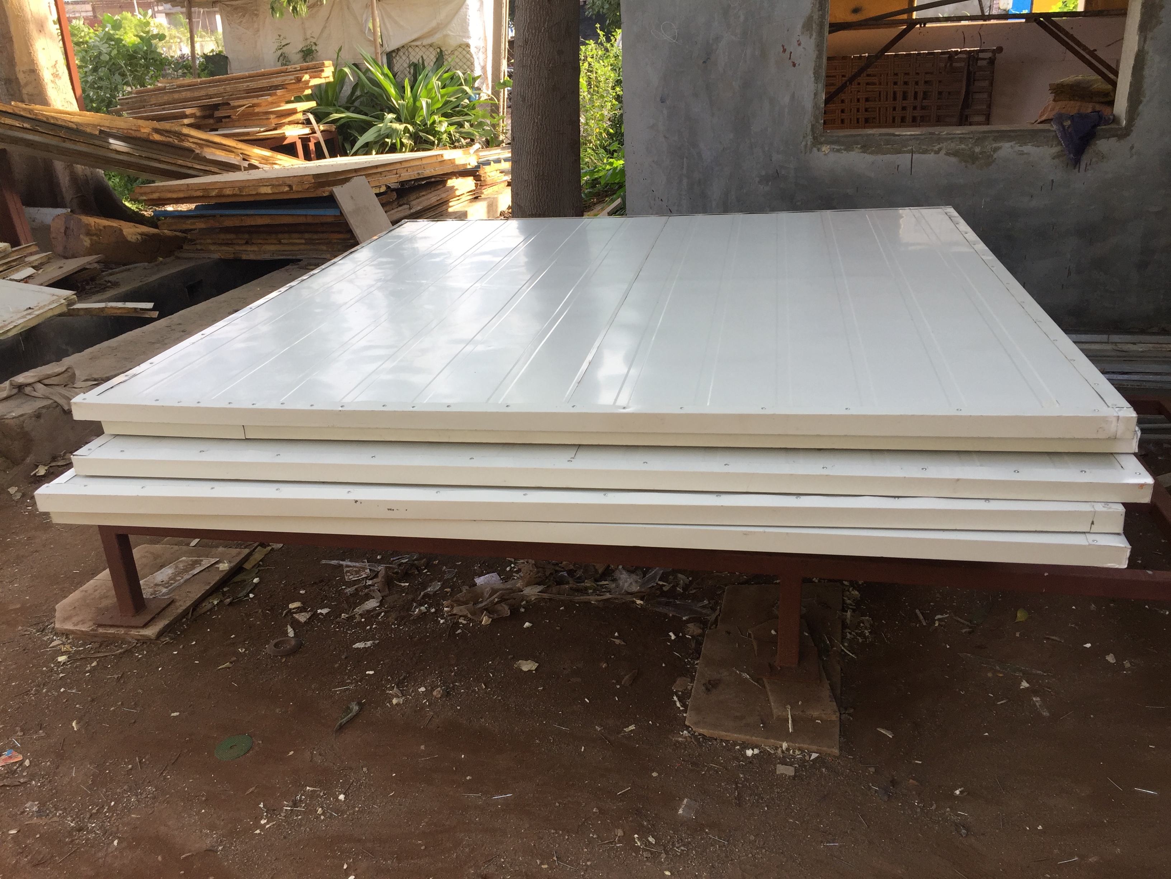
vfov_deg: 48.2
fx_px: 981
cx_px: 586
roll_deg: +0.5
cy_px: 440
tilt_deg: -19.2
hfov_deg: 61.7
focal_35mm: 29
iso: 32
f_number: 2.2
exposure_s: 1/234
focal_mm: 4.15
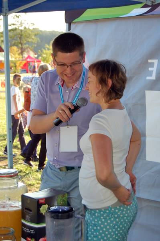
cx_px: 80
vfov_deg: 31.9
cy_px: 120
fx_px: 421
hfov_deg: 21.5
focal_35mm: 63
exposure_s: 1/200
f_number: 5.3
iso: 400
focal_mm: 42
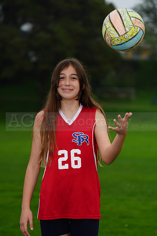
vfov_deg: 12.2
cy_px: 118
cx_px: 78
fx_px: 1107
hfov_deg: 8.1
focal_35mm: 169
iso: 200
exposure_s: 1/250
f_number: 5.6
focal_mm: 169
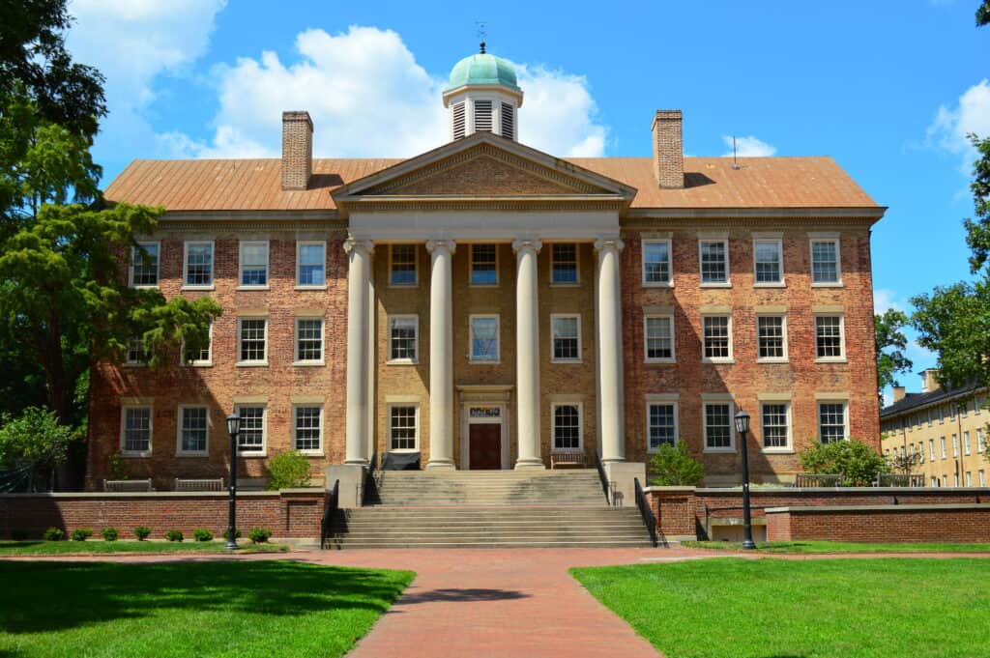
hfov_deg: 46.4
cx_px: 495
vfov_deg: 31.8
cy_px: 329
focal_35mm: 42
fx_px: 1154
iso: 100
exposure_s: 1/250
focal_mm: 28
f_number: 8
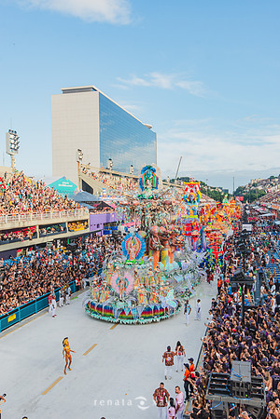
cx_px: 140
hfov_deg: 37.9
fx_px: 408
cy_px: 210
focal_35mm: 35
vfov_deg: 54.4
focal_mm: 35
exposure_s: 1/640
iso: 200
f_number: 4
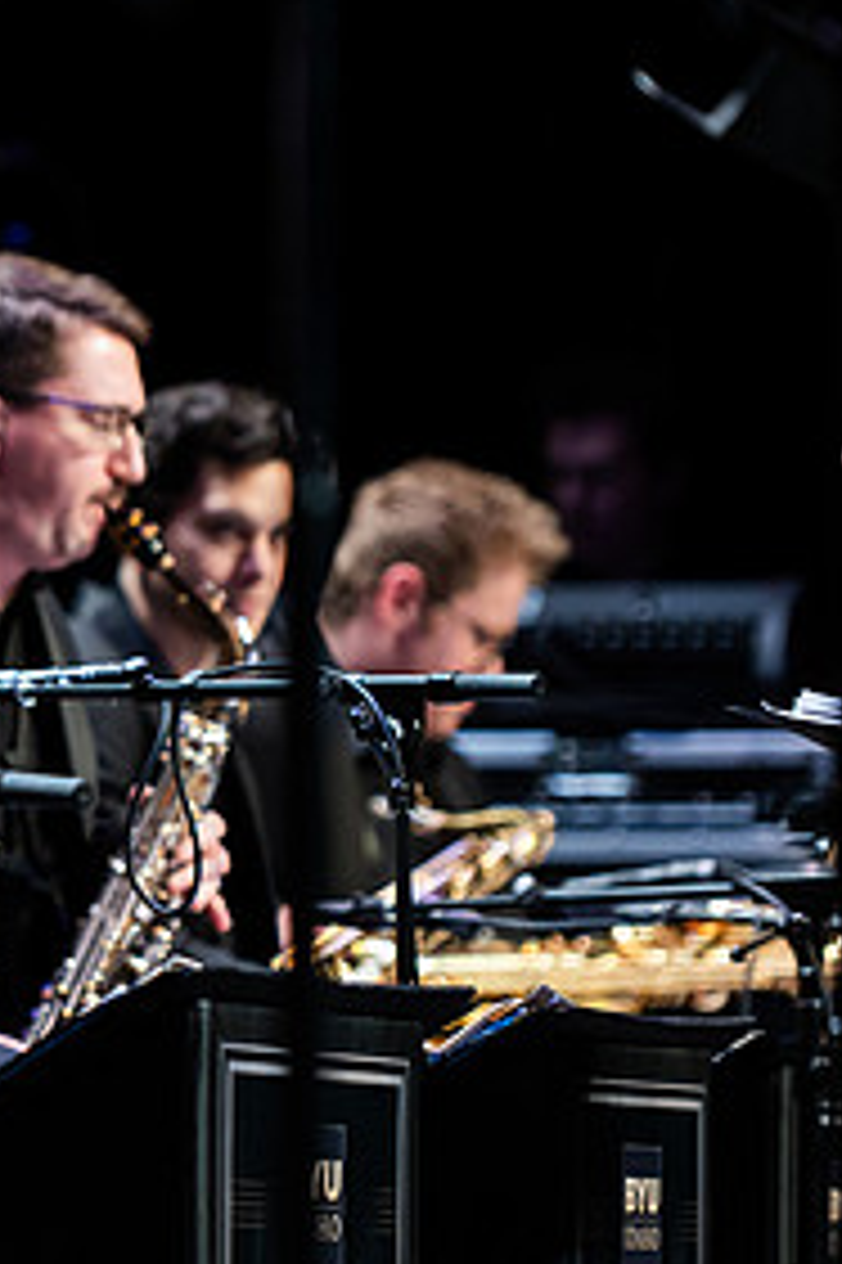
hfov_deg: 4.4
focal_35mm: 307
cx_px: -446
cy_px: 693
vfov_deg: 6.7
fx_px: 10783
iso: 2000
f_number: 2.8
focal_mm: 140
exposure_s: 1/250
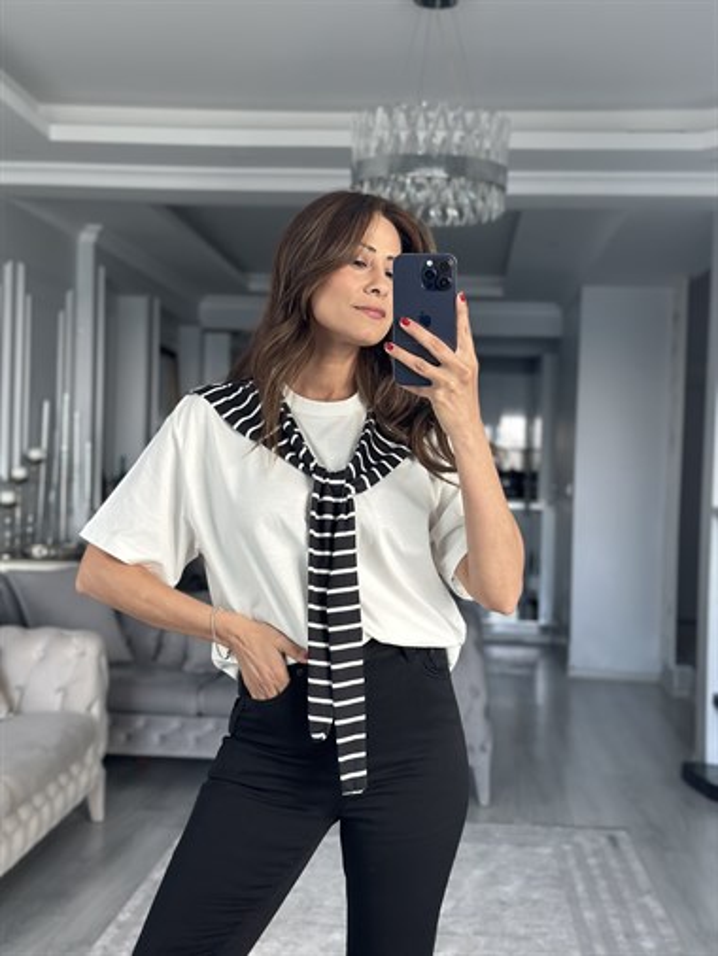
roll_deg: -1.8
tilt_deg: -15.9
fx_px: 1326
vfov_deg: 39.6
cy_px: 478
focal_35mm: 48
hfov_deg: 30.3
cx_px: 359
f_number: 1.78
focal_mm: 6.86
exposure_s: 1/103
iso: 125
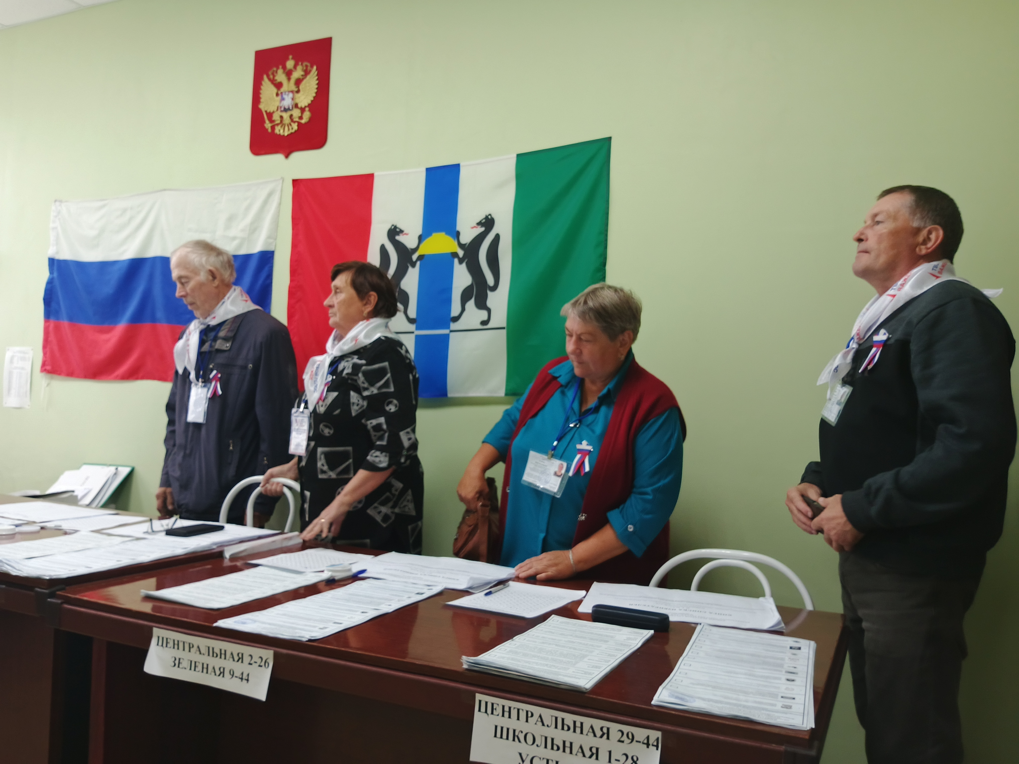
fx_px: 795
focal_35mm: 27
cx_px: 510
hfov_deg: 65.3
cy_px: 382
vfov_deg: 51.4
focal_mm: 4.11
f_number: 1.6
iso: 265
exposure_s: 1/50
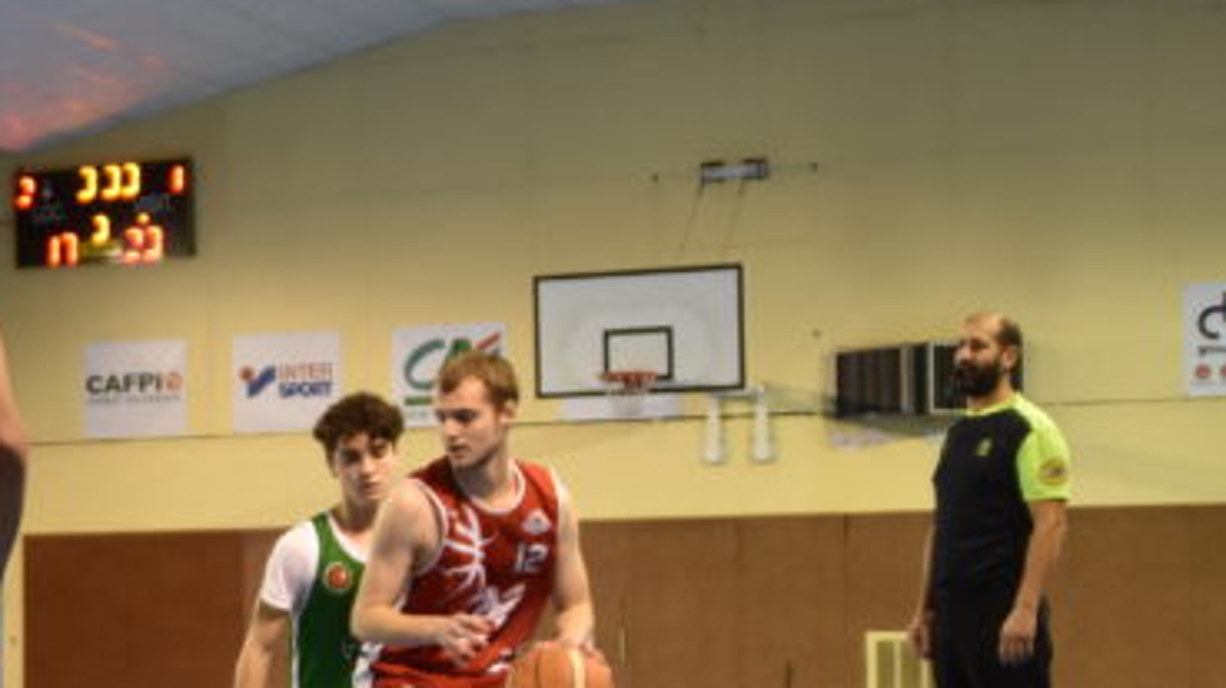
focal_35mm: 96
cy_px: 633
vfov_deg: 12.5
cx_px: -86
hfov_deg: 21.2
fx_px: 3119
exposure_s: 1/250
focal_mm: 22
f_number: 2.8
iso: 1000
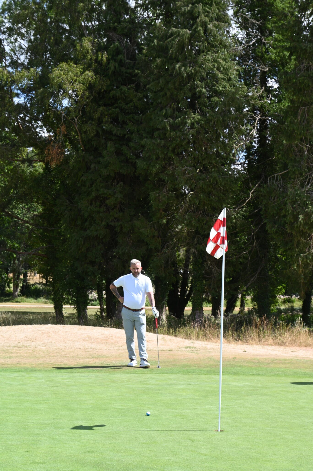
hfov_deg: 19.4
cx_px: 156
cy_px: 236
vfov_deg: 28.9
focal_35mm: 70
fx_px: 914
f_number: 14
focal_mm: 70
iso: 200
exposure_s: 1/100
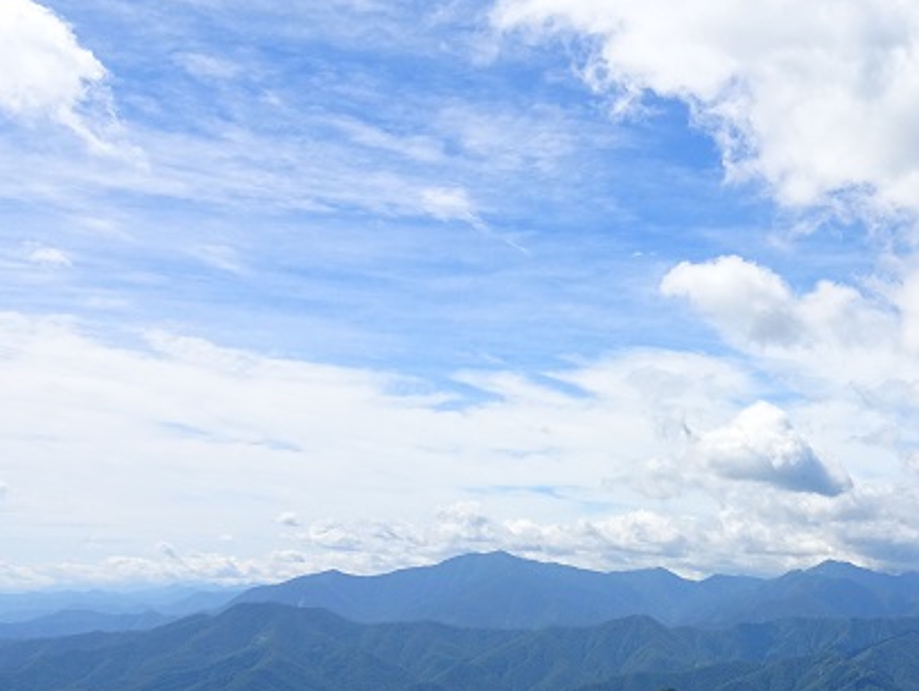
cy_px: 454
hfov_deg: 41.4
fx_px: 1143
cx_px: 770
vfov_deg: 33.4
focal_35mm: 43
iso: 80
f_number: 3.5
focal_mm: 4.1
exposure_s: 1/1000
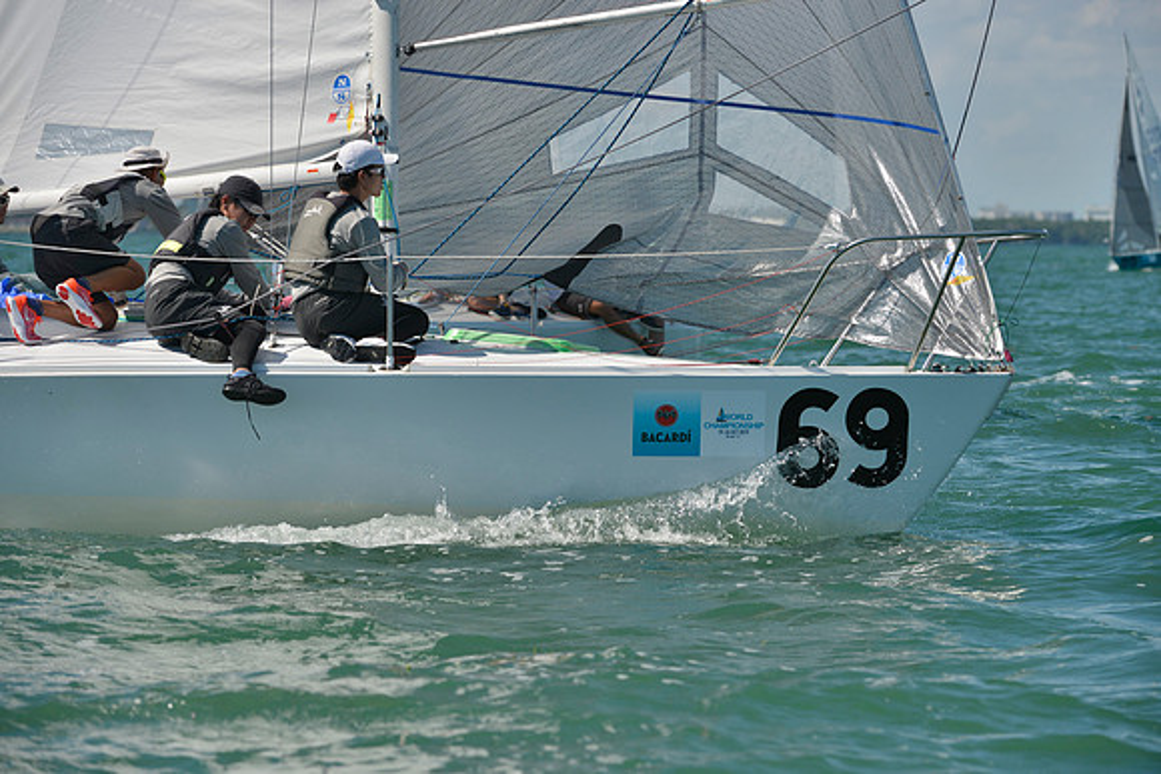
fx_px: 6451
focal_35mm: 200
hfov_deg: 10.3
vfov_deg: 6.9
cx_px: 580
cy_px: 387
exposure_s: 1/1250
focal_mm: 200
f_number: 7.1
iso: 200
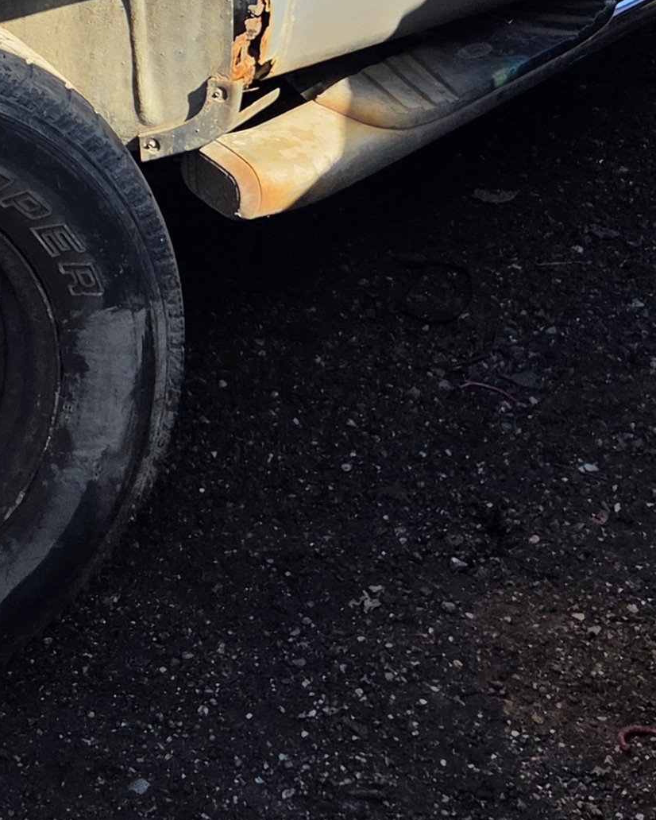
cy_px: -184
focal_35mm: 87
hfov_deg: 16.6
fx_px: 2111
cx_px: -221
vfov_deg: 20.5
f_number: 1.8
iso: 80
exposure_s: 1/3092
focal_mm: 5.4
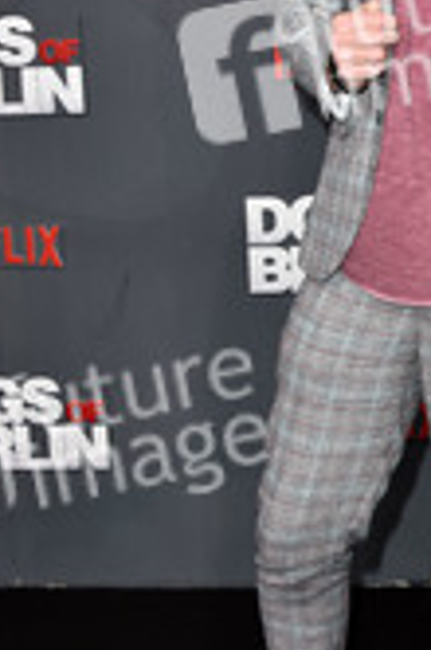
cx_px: 494
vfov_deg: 24.7
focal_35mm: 82
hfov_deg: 16.0
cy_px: 247
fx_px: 1479
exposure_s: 1/200
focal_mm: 34
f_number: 7.1
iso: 250
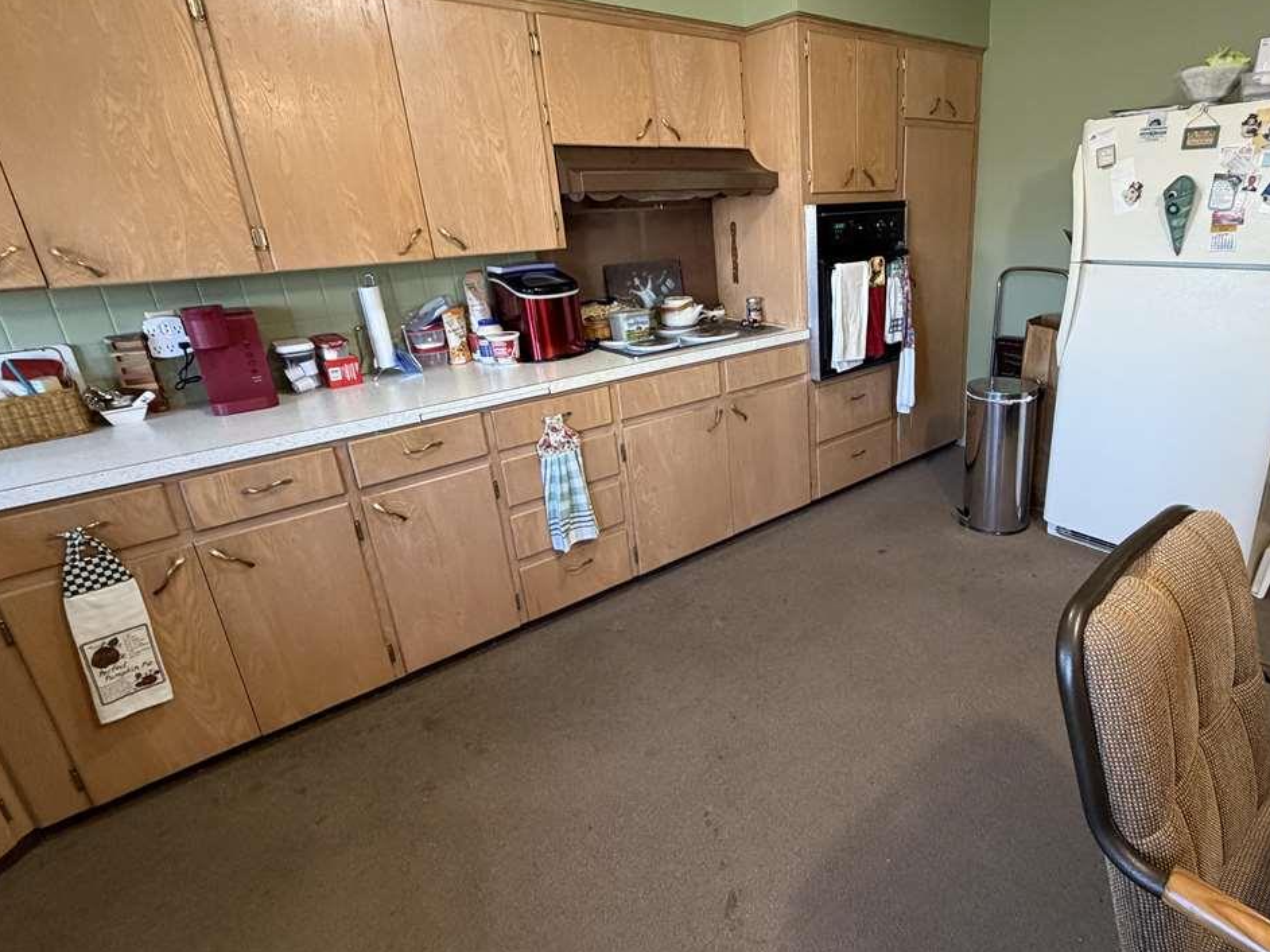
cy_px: 438
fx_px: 697
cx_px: 789
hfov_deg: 83.1
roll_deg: +1.8
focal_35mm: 19
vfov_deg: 68.6
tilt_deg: -21.1
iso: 400
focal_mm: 2.22
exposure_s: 1/60
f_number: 2.2
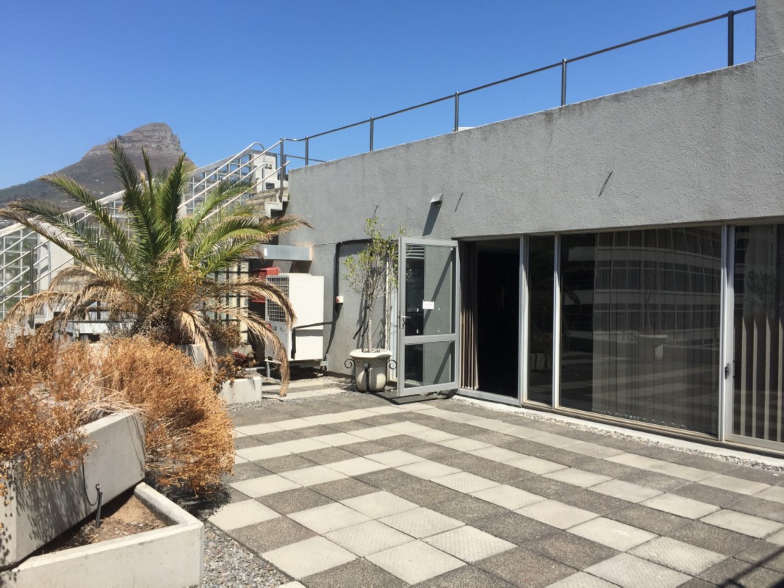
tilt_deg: +0.0
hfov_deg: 61.7
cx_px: 392
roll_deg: -1.6
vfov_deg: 48.2
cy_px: 294
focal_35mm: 29
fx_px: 657
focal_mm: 4.15
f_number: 2.2
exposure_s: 1/1980
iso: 32
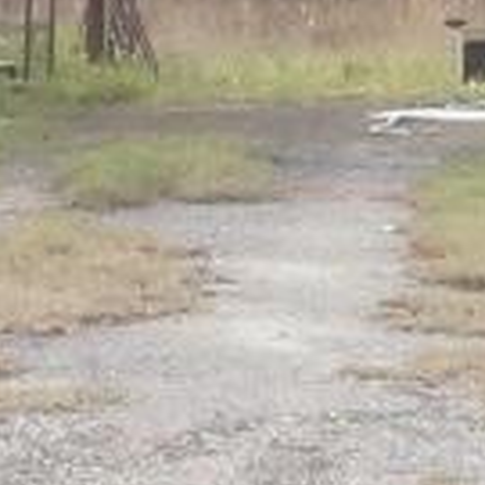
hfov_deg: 8.3
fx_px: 3327
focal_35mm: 210
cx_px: 546
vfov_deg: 8.2
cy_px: -176
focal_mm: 37
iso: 12800
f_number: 32
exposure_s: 1/160
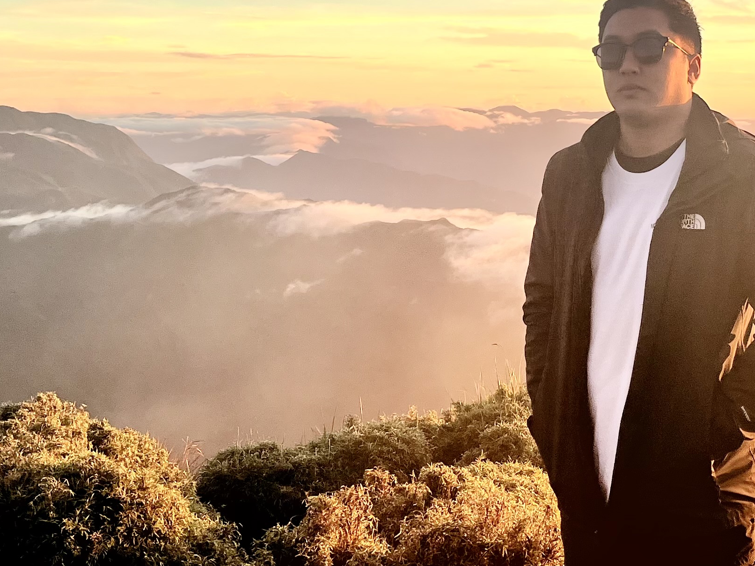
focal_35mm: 65
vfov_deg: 21.7
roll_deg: +0.6
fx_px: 1418
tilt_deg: +4.5
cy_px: -22
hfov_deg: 28.8
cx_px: 654
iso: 50
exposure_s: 1/532
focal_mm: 5.1
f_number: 1.6
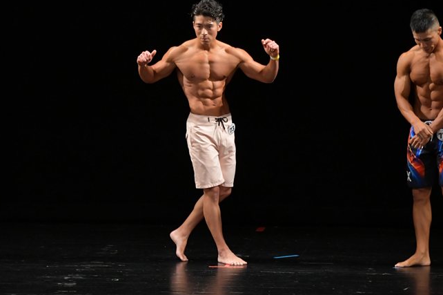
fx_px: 4230
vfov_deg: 4.0
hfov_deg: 6.0
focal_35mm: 344
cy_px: 141
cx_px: 203
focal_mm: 190
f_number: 5.6
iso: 3200
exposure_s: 1/400
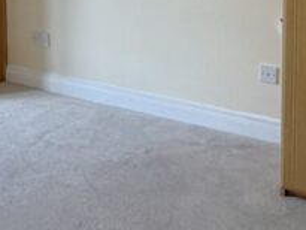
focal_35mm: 70
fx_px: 619
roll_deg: +0.0
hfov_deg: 27.7
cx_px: 167
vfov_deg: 19.6
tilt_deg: -4.5
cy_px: -57
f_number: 2.2
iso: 64
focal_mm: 2.22
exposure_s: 1/162
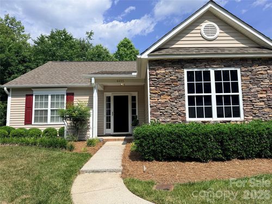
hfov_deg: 71.6
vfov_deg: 56.8
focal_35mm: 24
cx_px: 136
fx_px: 189
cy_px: 102
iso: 80
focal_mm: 6.76
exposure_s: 1/5319
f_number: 1.78
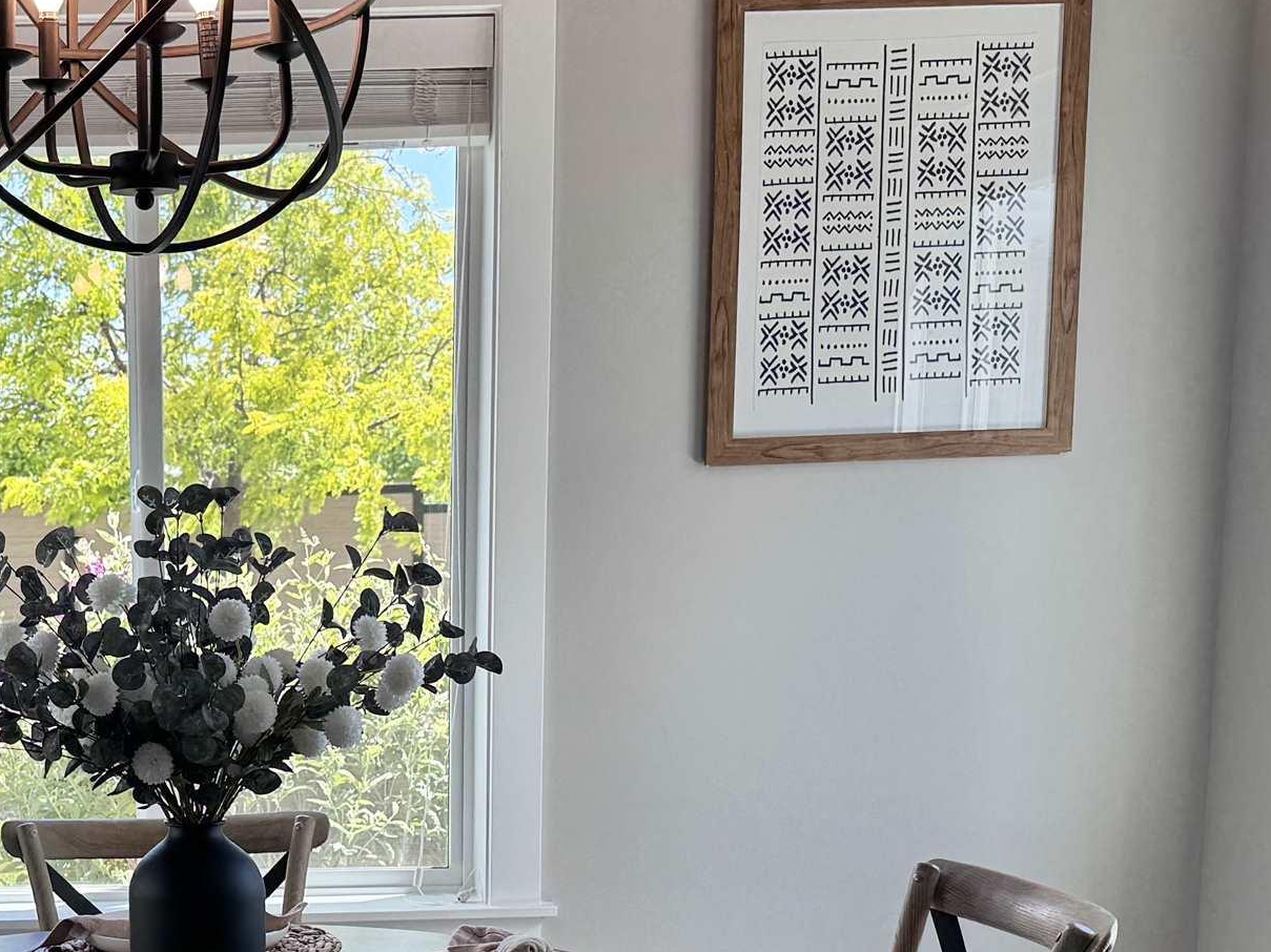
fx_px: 2239
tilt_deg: -10.7
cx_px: 157
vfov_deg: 23.2
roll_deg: +1.4
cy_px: 911
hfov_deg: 30.5
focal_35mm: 61
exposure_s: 1/268
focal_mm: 6.76
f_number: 1.78
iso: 64
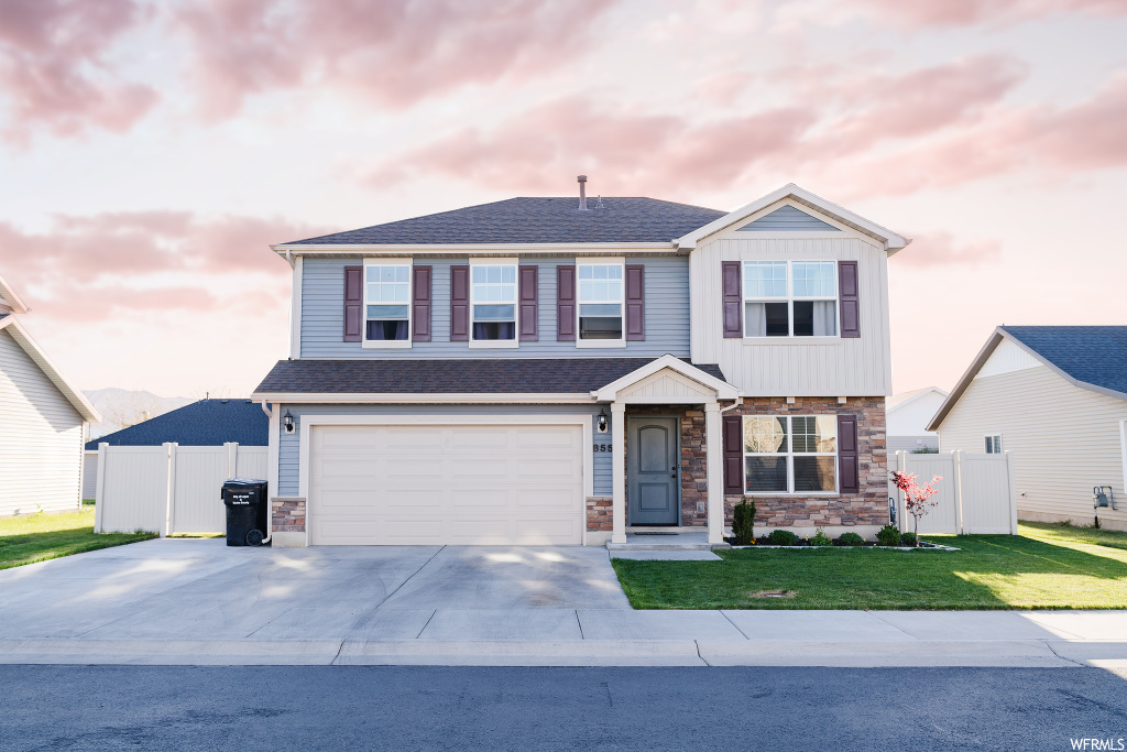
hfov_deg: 63.7
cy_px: 376
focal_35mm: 29
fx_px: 908
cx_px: 564
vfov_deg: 45.0
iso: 200
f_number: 4.5
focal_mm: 29
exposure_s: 1/250
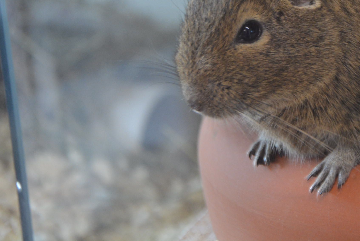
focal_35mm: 186
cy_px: 28
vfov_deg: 7.4
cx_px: 305
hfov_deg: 11.0
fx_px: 1861
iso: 1600
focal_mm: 70
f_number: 5.3
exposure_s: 1/60
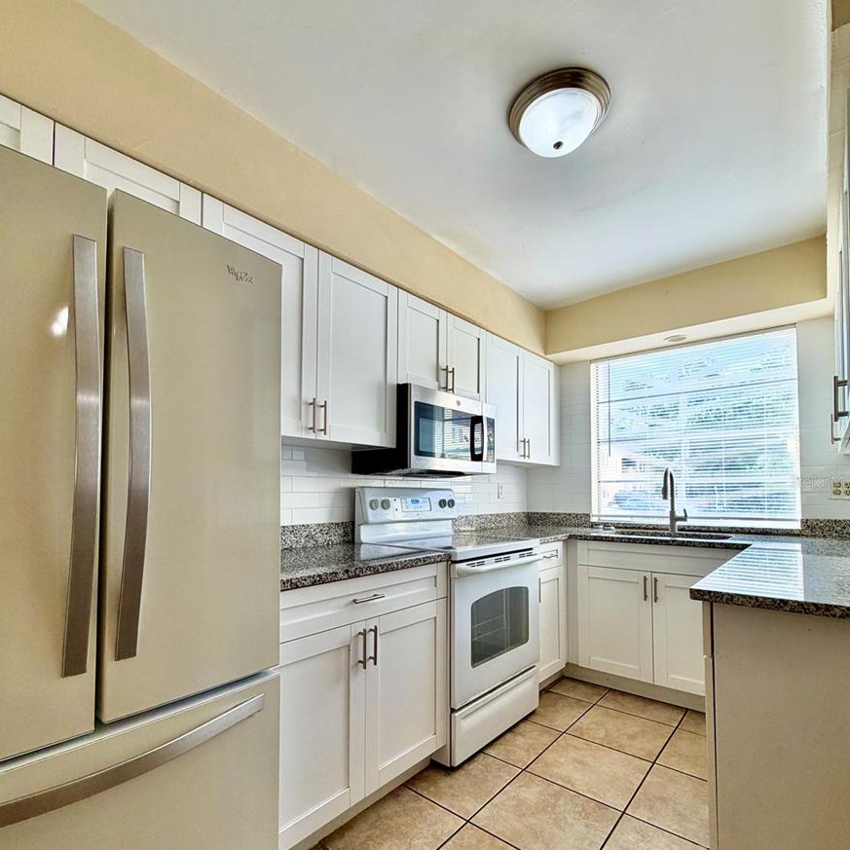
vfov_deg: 83.5
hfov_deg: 84.0
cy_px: 481
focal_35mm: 17
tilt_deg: +3.6
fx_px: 472
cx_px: 422
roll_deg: -0.1
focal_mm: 2.22
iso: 64
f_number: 2.2
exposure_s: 1/172
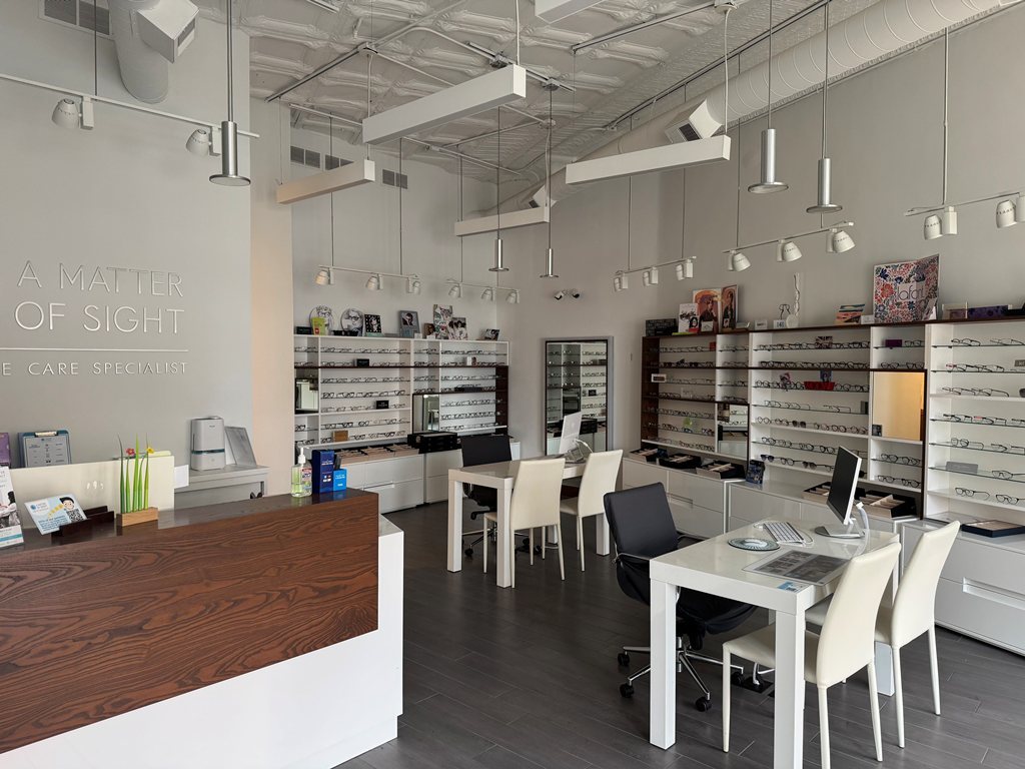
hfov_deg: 71.6
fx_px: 711
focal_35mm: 24
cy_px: 384
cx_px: 512
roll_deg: -0.4
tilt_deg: -2.5
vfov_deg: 56.8
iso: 125
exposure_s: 1/60
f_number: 1.78
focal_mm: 6.76
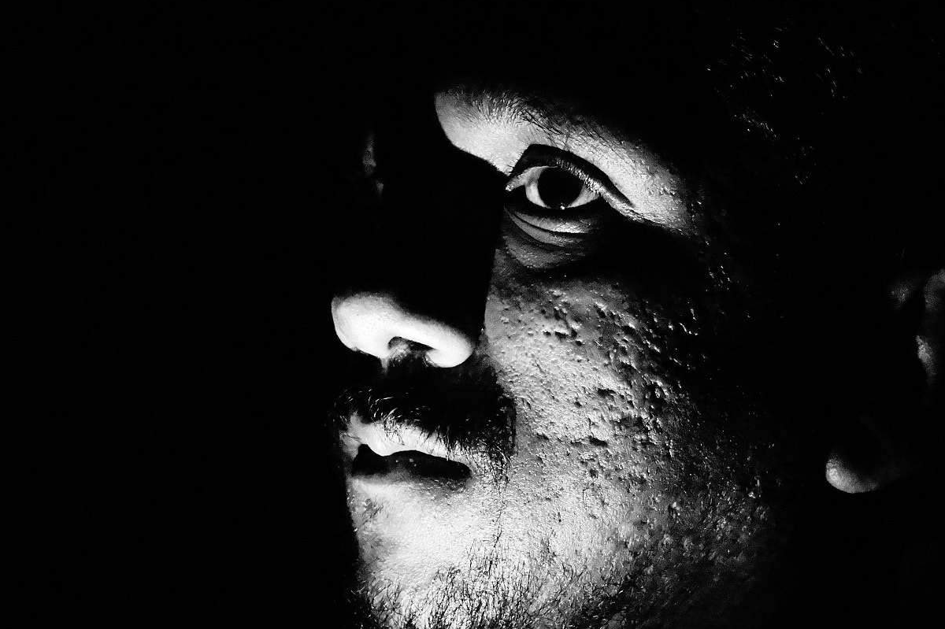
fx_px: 1574
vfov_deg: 22.5
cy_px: 402
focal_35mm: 60
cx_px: 510
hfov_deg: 33.4
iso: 16000
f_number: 4.5
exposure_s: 1/160
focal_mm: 30
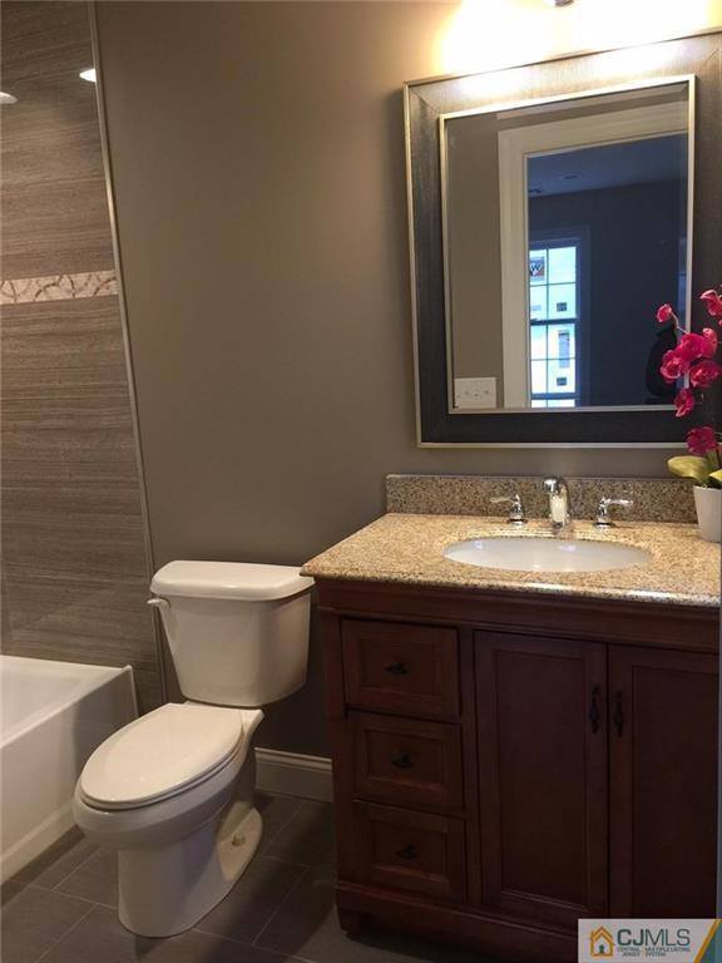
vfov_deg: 61.7
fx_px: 806
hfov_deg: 48.2
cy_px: 482
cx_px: 361
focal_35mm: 29
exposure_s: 1/15
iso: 50
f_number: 2.2
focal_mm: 4.15
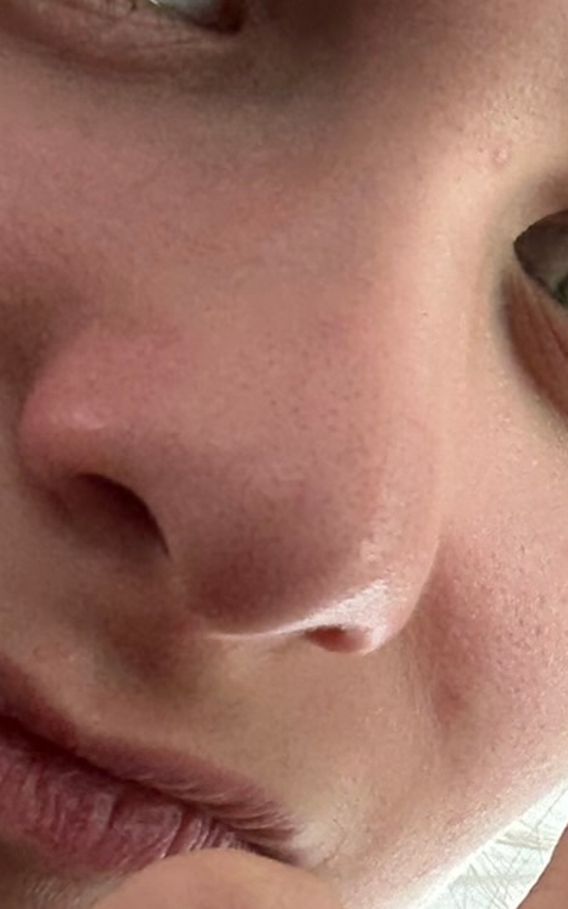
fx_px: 2551
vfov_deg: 19.6
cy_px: 893
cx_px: 1018
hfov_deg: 11.8
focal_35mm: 103
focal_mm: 2.69
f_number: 1.9
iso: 80
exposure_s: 1/50
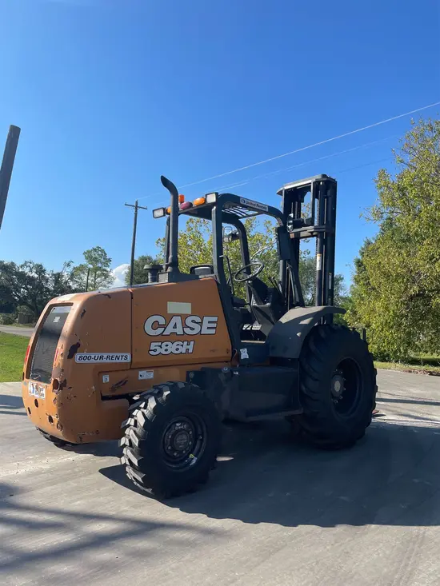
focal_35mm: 26
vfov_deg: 67.3
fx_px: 441
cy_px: 293
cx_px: 220
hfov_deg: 53.1
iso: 50
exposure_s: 1/3509
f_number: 1.6
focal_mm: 4.2
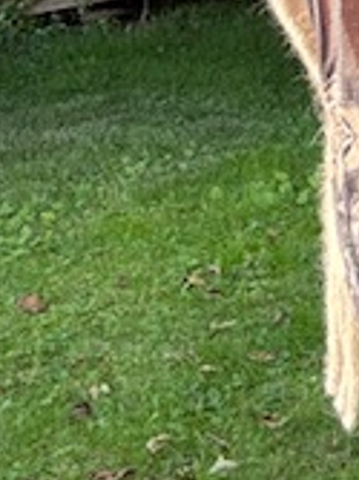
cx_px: 612
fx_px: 1592
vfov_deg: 15.7
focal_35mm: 115
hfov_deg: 12.0
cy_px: -247
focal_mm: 2.69
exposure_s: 1/135
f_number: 1.9
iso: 25
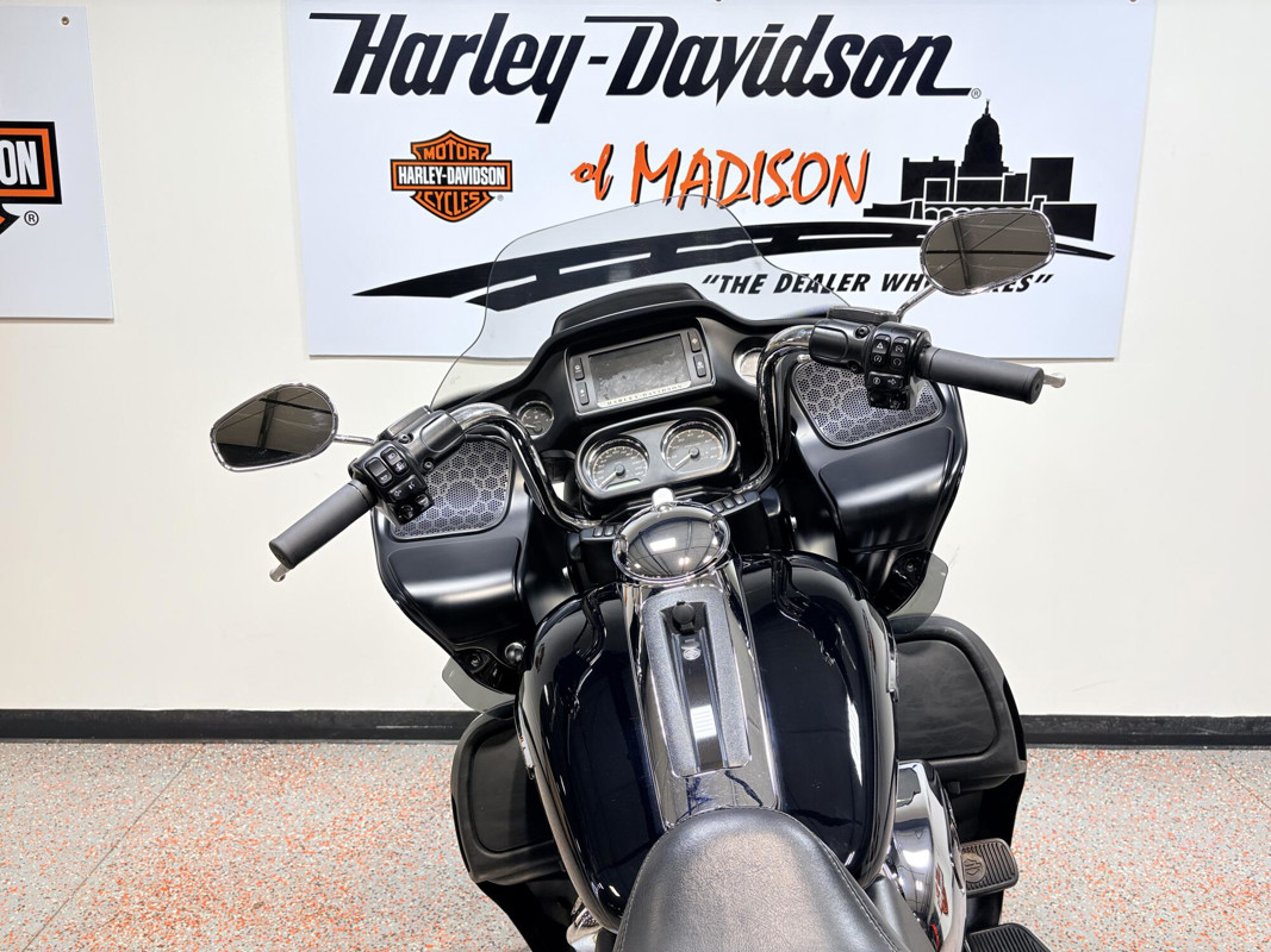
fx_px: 955
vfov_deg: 53.1
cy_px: 476
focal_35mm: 26
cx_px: 636
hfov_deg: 67.3
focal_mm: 5.96
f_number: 1.6
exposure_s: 1/120
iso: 40
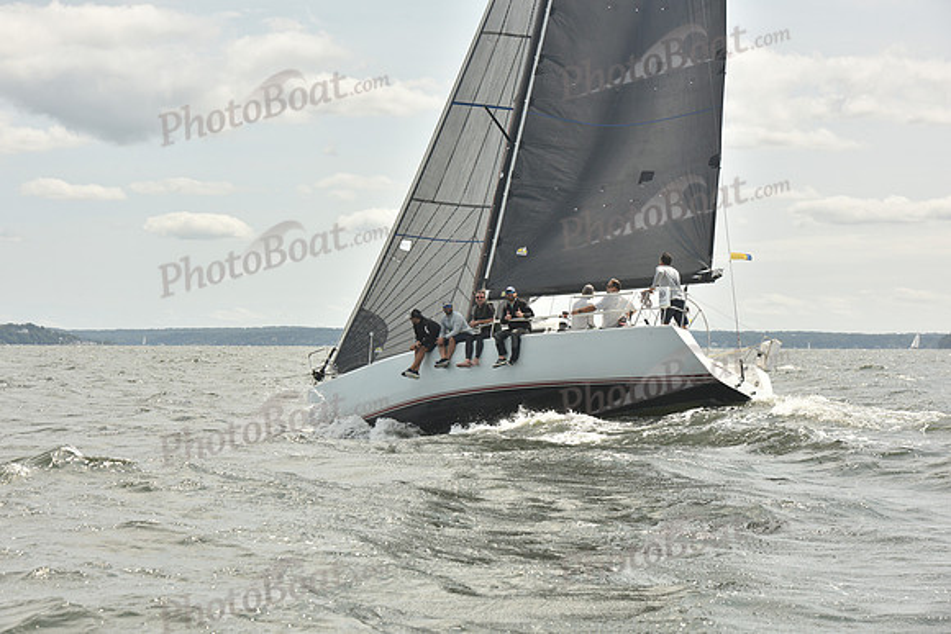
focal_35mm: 98
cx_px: 476
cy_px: 317
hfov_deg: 20.8
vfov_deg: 14.0
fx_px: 2589
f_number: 9
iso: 250
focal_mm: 98
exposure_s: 1/800
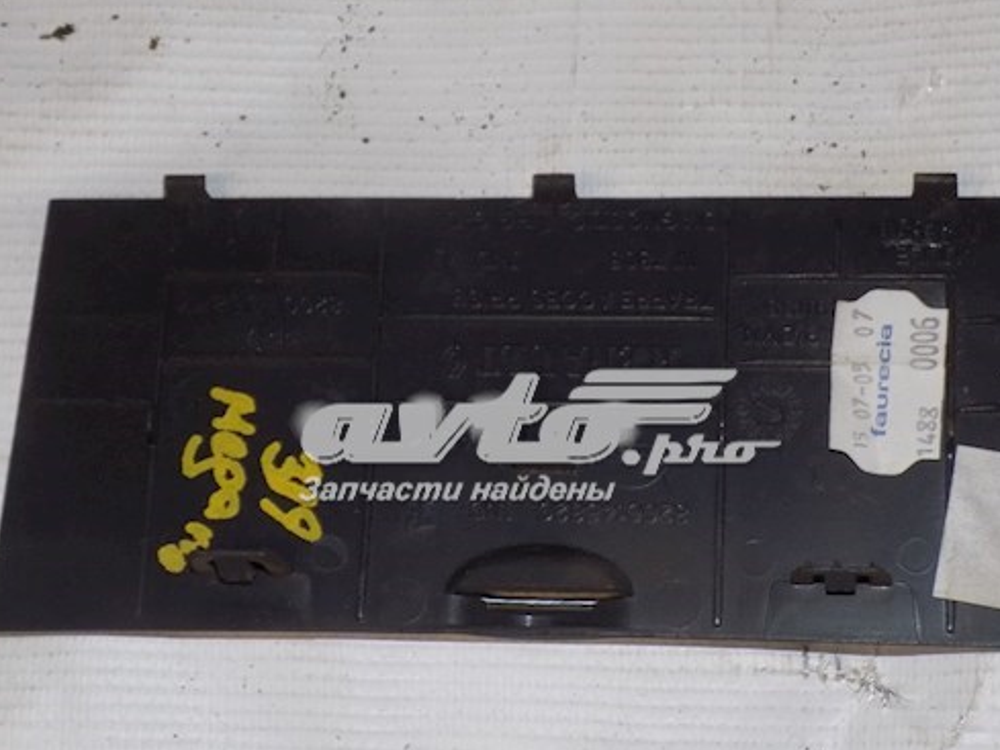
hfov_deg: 23.0
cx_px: 534
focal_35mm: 85
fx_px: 2456
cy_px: 431
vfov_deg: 17.4
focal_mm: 11.5
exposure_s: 1/30
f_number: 4.1
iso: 200
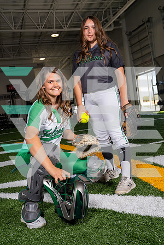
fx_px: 280
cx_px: 82
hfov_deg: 32.6
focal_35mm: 41
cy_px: 122
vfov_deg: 47.4
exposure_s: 1/200
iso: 200
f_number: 5.6
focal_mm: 41
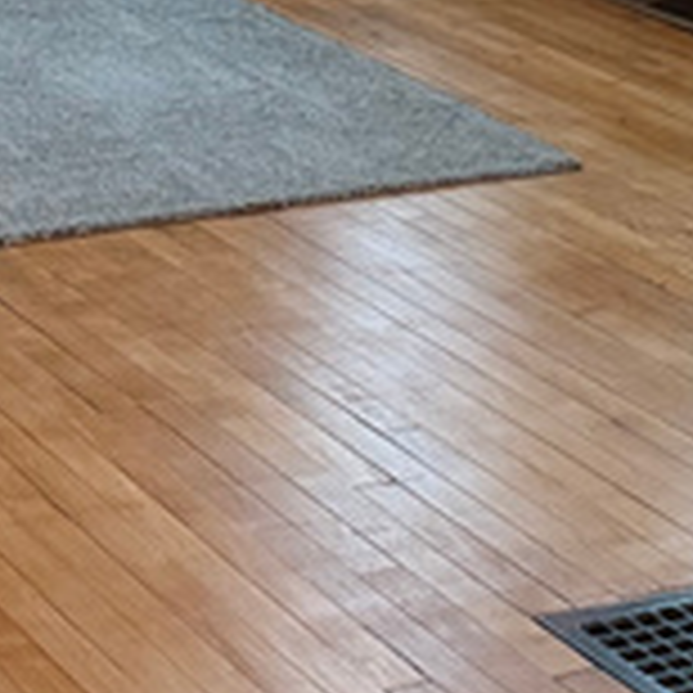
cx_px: -238
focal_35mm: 141
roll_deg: +1.9
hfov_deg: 12.0
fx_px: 3194
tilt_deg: -6.3
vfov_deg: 11.6
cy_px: -472
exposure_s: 1/60
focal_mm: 6.76
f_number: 1.78
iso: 500
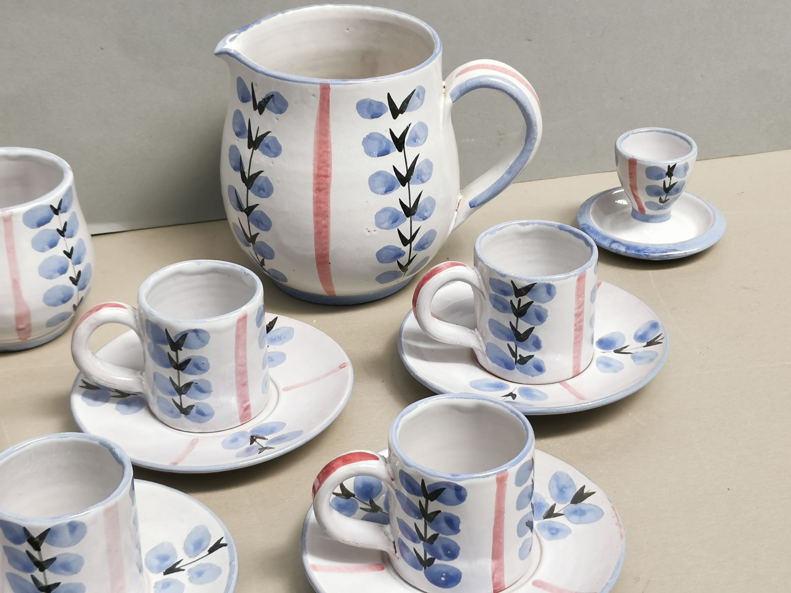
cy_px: 296
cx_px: 396
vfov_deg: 21.0
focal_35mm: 70
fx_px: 1600
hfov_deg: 27.8
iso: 50
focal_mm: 5.58
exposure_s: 1/186
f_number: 1.8
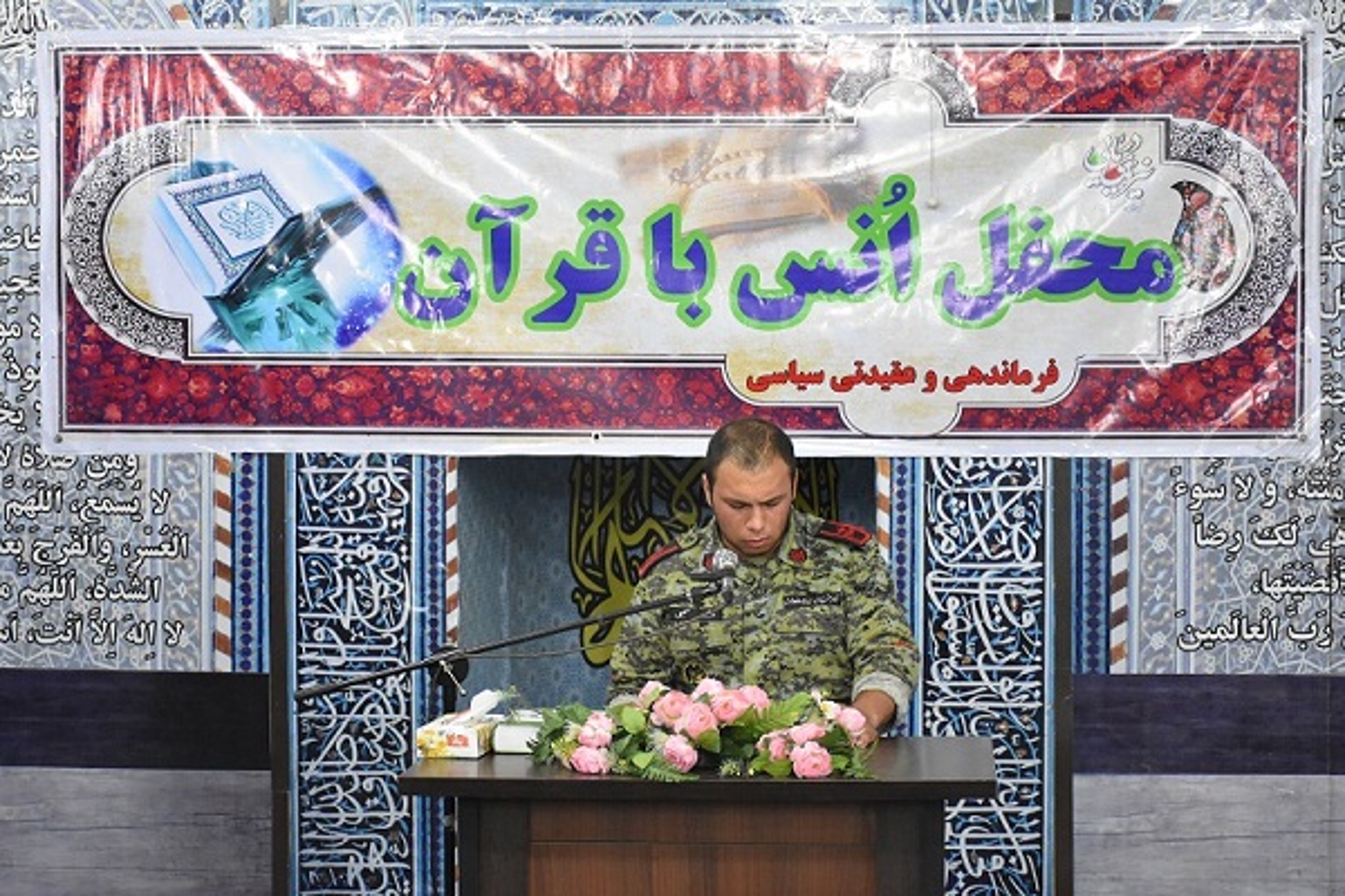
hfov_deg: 28.1
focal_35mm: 72
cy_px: 448
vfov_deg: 18.9
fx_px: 2690
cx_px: 672
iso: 2800
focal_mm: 48
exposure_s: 1/60
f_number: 4.5
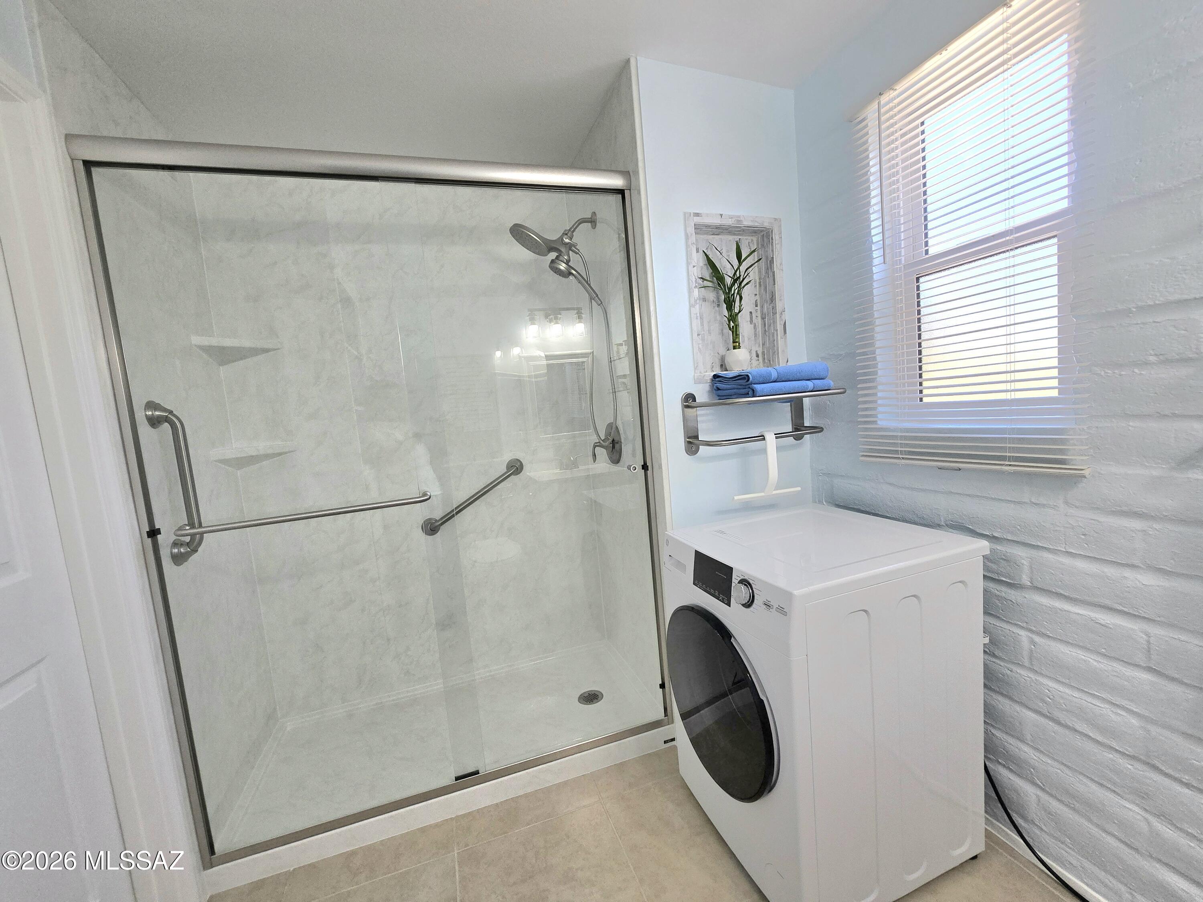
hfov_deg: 106.2
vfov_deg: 89.9
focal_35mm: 13
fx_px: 452
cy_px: 451
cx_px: 602
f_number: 2.2
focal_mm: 2.2
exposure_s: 1/120
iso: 80
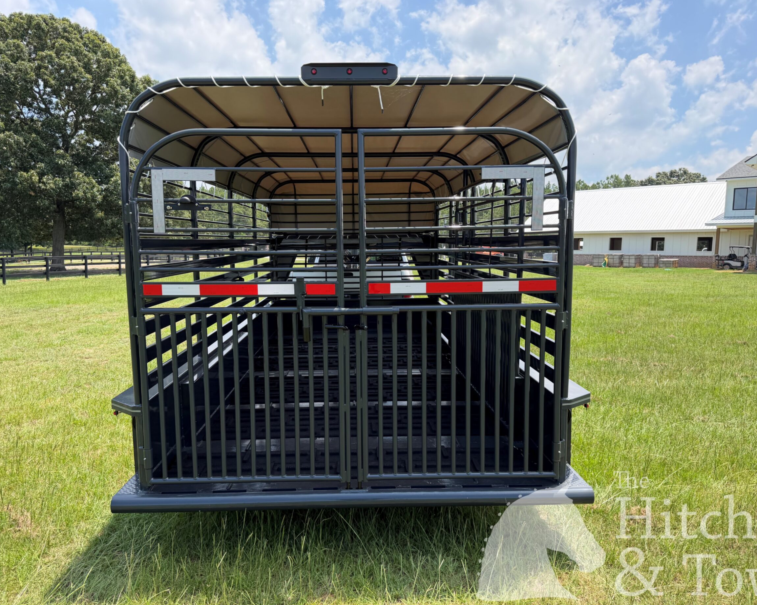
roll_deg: -1.4
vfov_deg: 54.9
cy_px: 313
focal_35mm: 26
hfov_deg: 66.0
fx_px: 582
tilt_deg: -5.7
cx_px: 368
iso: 100
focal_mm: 6.76
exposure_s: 1/2169
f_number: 1.78
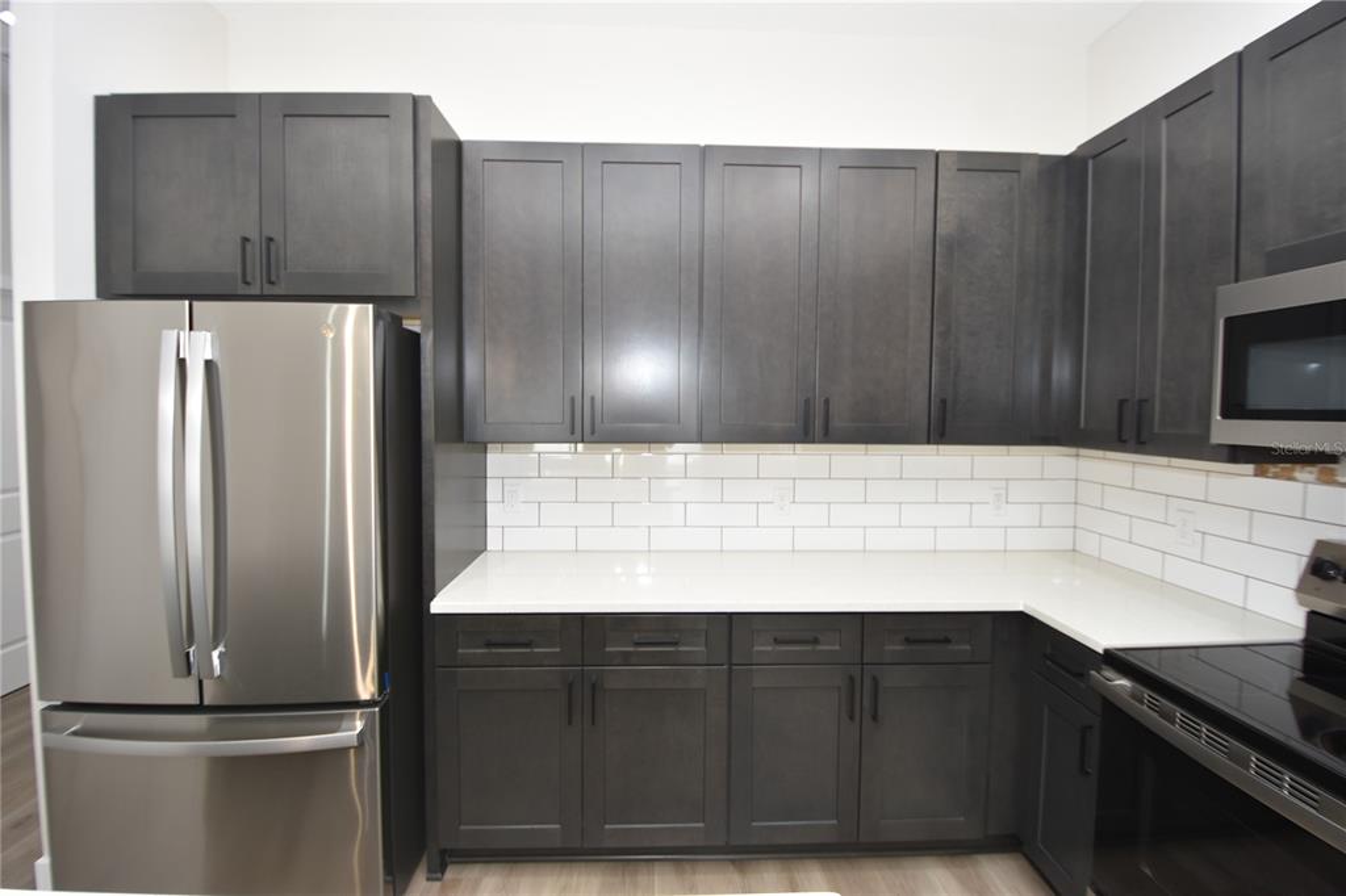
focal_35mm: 15
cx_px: 673
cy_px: 448
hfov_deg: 100.4
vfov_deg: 77.3
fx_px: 561
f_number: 4
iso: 360
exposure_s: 1/60
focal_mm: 10
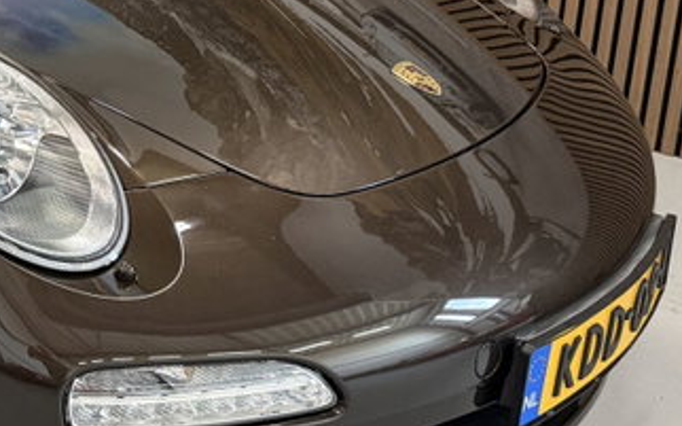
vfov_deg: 15.8
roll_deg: +0.3
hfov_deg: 22.7
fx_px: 1505
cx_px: -216
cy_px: -11
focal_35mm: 81
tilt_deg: -16.3
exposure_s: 1/50
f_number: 1.78
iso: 250
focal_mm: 6.76
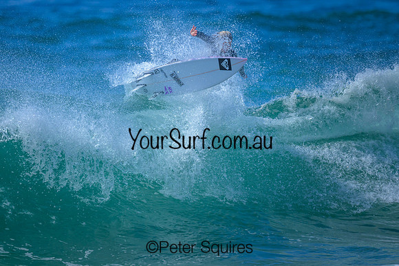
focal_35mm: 1099
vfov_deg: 1.3
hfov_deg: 1.9
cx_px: 155
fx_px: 12183
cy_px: 92
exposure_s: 1/2000
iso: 360
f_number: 6.3
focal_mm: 800
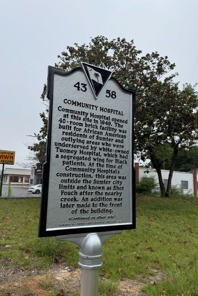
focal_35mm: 26
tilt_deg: +8.3
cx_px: 85
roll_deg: +0.0
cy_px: 153
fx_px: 214
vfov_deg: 69.4
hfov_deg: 49.4
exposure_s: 1/5319
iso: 80
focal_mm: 6.76
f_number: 1.78
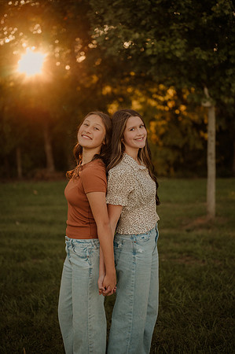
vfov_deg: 39.6
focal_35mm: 50
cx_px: 118
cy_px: 177
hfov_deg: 26.9
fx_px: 491
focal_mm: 50
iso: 250
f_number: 2
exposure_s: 1/640
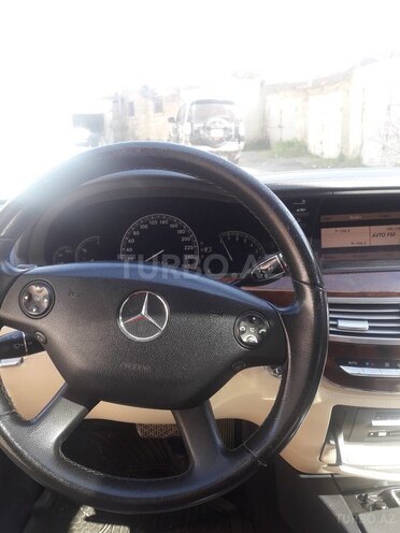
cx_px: 200
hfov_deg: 49.7
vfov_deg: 63.4
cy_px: 266
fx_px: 431
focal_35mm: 28
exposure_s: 1/100
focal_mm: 3.7
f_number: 1.9
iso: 50
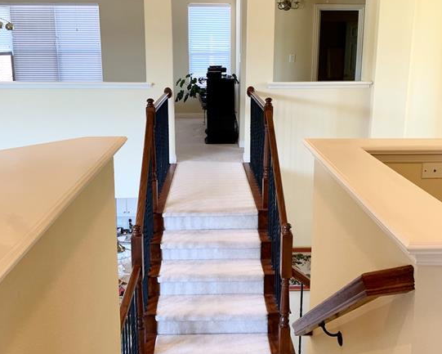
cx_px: 219
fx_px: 471
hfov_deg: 50.3
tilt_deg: -10.6
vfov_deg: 41.0
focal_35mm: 36
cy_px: 147
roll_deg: -2.1
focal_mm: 4.25
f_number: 1.8
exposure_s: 1/60
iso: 80
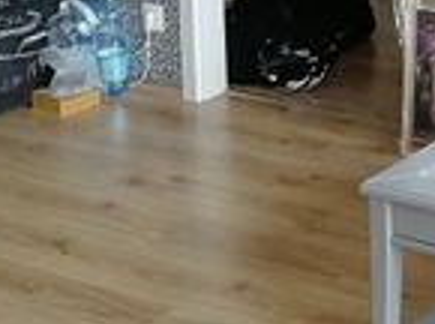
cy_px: -294
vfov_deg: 11.9
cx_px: 717
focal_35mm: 112
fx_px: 1404
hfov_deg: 15.7
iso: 125
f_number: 2.2
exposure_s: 1/50
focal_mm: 3.95
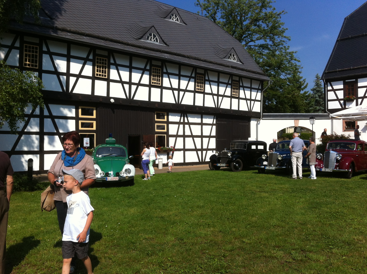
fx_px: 392
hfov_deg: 50.2
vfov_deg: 38.6
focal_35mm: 37
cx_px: 180
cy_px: 141
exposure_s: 1/1588
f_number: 2.8
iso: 80
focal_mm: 3.85
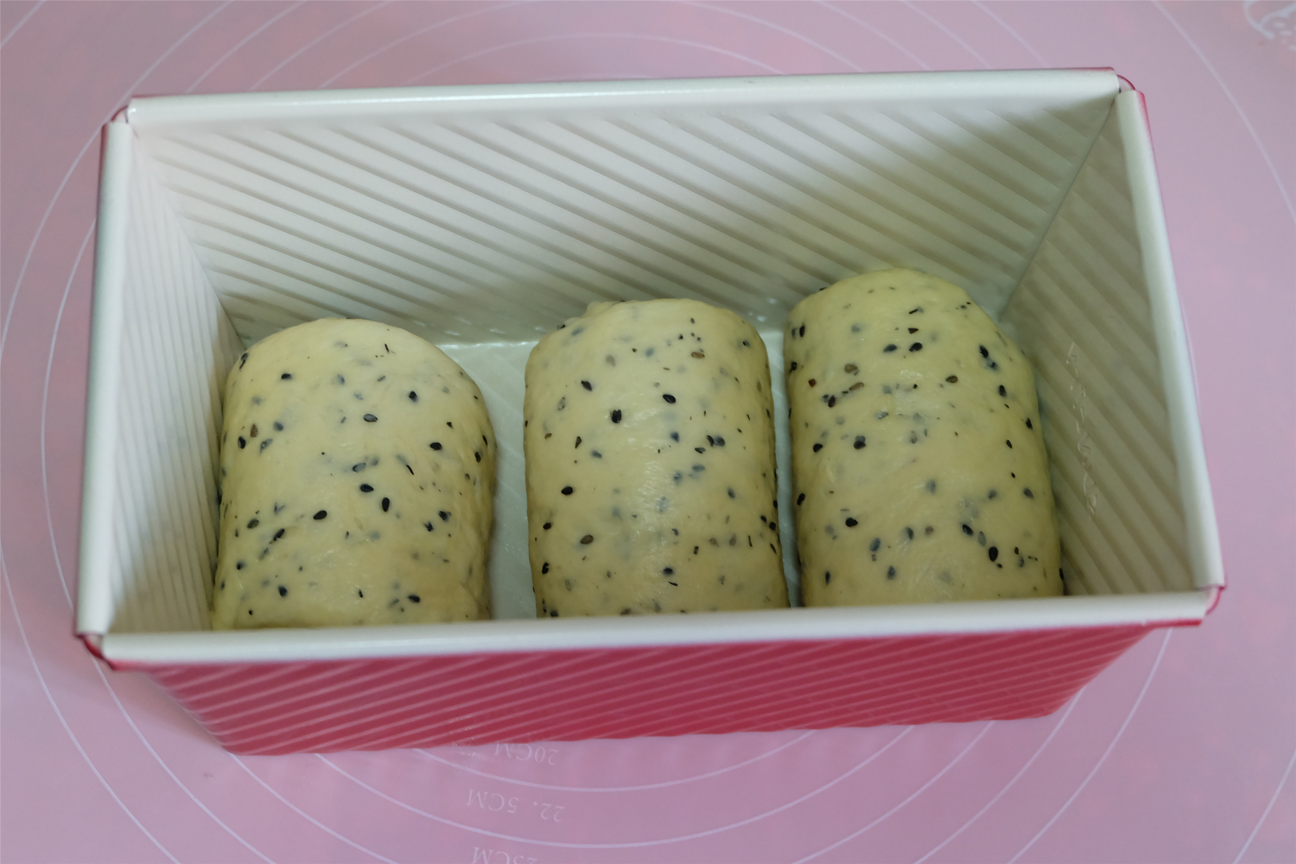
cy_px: 432
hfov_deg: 37.5
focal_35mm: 53
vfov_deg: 25.5
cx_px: 648
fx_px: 1908
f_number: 5
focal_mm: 35.5
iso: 2000
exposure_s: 1/30
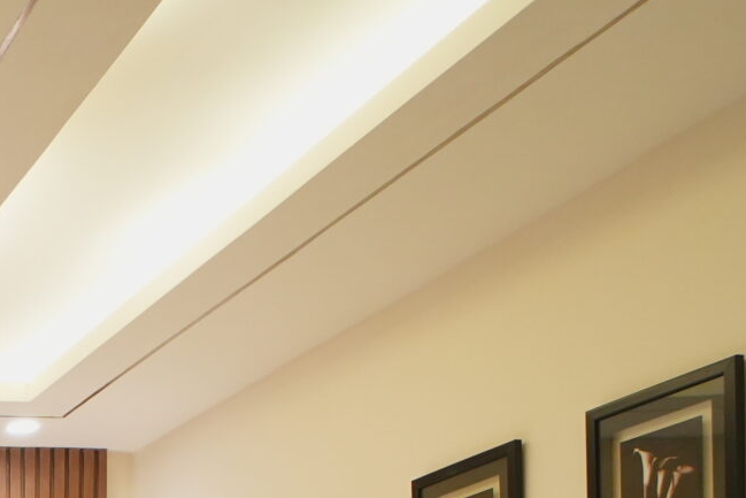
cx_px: -500
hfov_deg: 21.5
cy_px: 841
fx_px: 1472
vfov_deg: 16.6
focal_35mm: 71
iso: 1600
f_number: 4.5
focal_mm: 18
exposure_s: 1/100
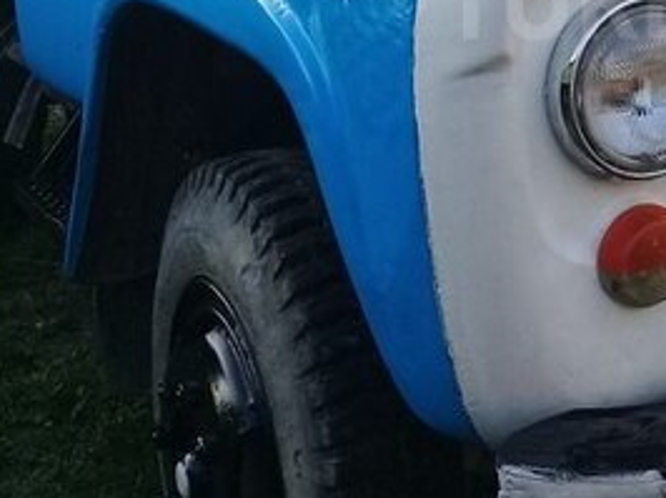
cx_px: 699
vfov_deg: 18.6
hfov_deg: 24.0
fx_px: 1480
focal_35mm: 77
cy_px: 1
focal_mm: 3.3
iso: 50
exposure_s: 1/248
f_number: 2.2
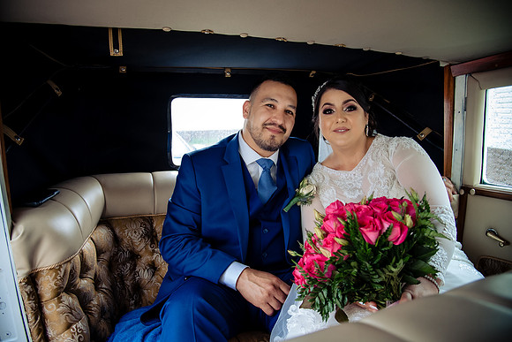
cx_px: 256
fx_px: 341
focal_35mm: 24
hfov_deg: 73.7
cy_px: 171
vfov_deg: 53.2
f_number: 4.5
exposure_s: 1/200
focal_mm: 24
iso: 1250
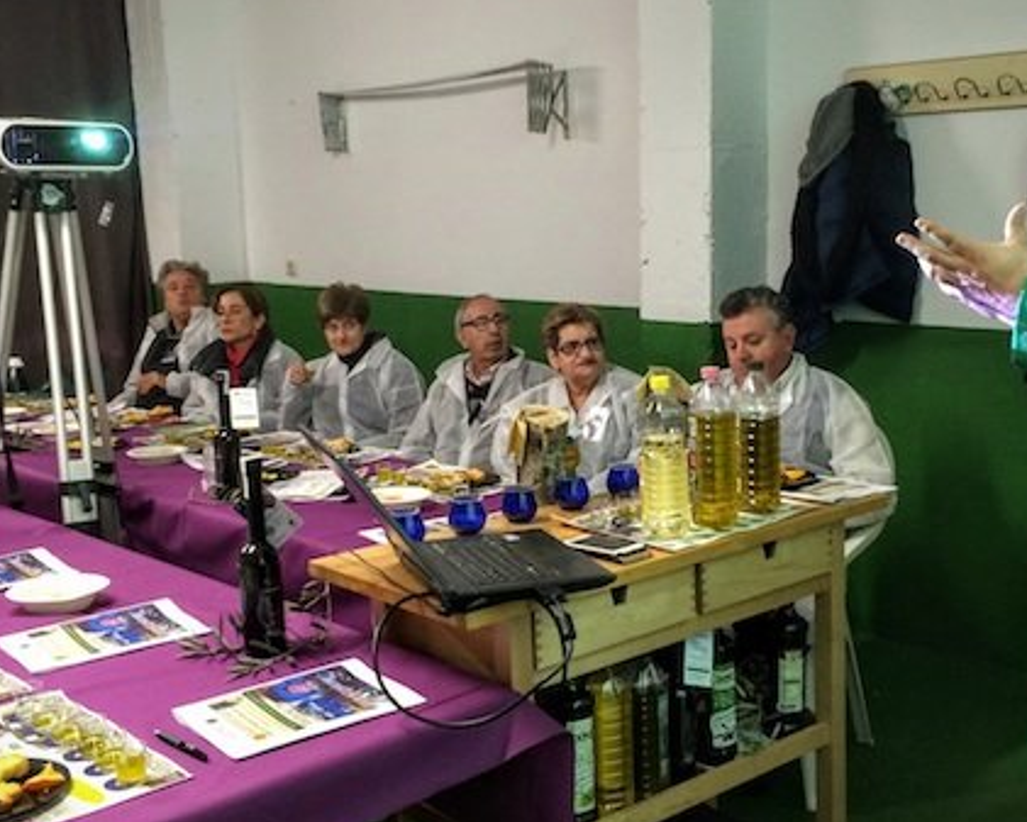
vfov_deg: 34.9
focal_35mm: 43
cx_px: 559
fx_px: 1307
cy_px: 446
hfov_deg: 42.8
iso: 320
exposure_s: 1/33
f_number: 2.2
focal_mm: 4.15
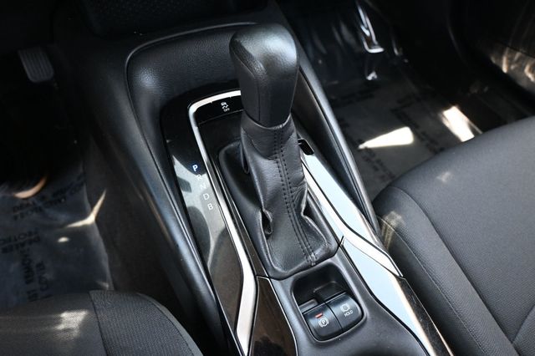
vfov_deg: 47.9
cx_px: 268
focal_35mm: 27
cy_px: 178
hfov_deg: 67.4
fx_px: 401
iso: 1250
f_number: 3.5
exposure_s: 1/125
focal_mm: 18
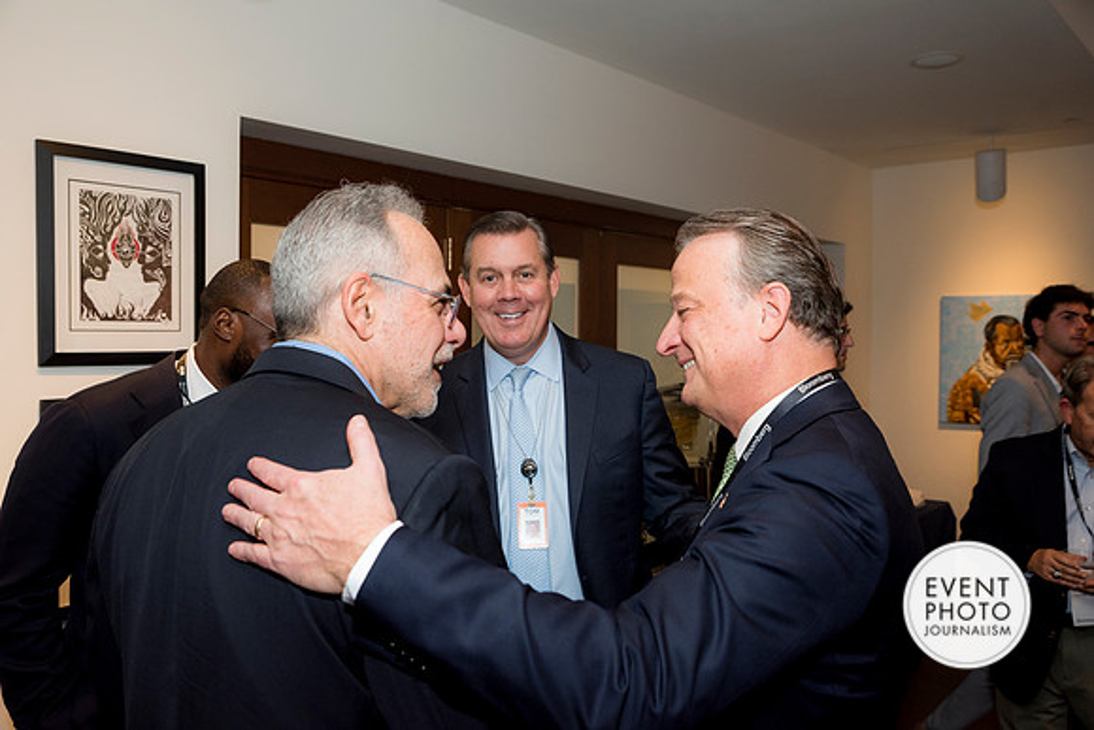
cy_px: 365
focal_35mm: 32
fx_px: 974
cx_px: 547
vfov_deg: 41.1
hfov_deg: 58.6
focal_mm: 32
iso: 800
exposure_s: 1/125
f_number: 5
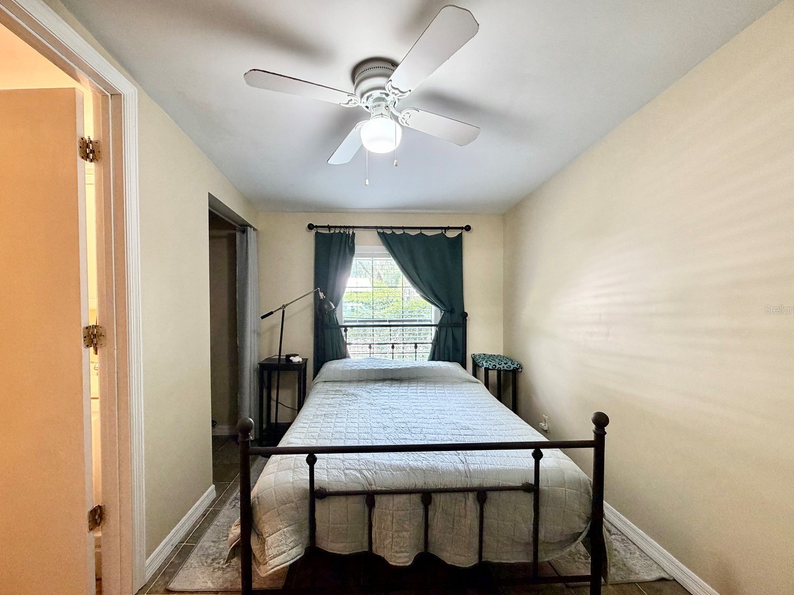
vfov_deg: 81.7
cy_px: 309
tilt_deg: -2.4
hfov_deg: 98.2
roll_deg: +0.2
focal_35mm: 15
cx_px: 389
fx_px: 344
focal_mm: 2.22
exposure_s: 1/60
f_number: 2.2
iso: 320
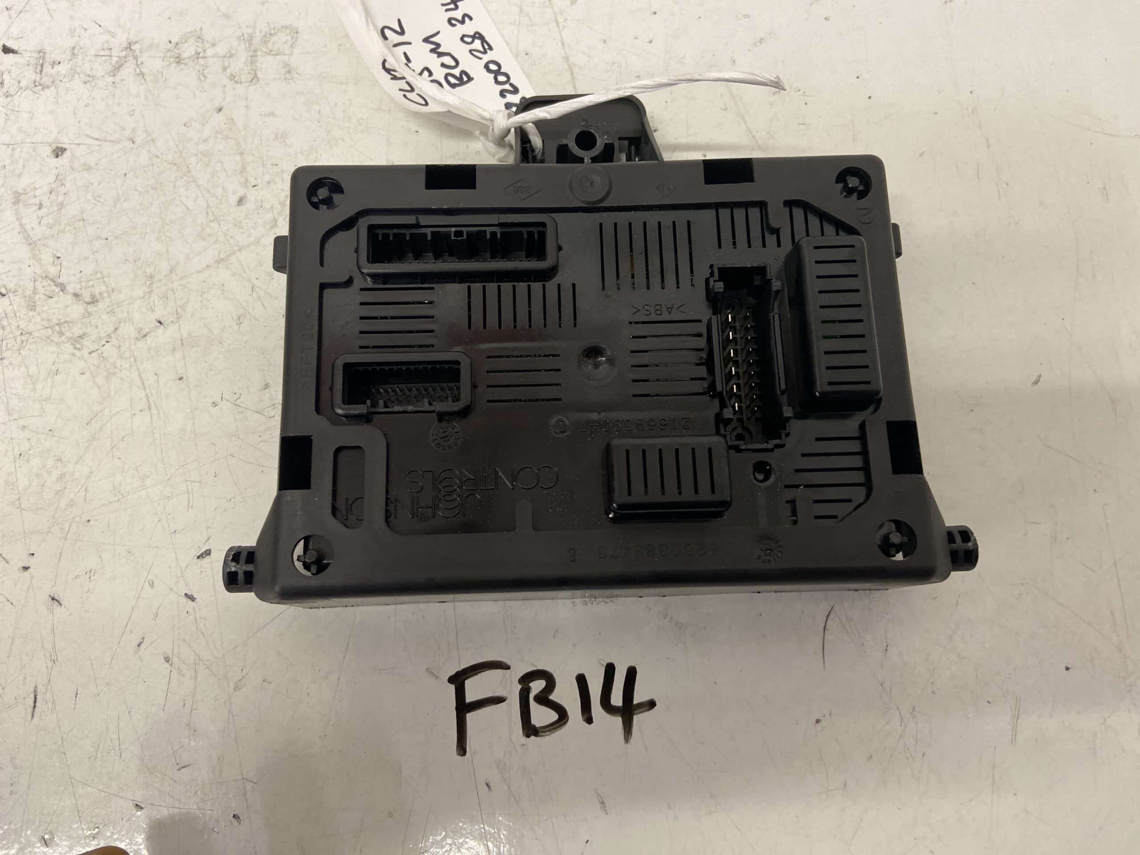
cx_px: 570
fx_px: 856
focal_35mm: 26
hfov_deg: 67.3
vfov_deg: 53.1
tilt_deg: -73.0
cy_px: 428
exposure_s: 1/50
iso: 160
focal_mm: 4.25
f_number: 1.8
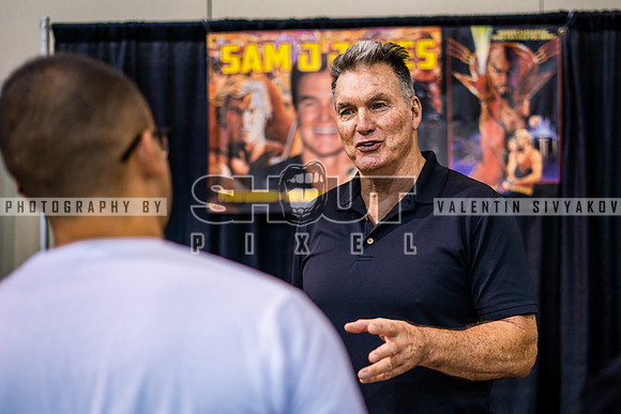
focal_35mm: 60
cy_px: 228
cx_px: 366
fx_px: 1028
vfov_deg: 22.8
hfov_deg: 33.5
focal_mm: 50
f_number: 1.8
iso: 1000
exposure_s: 1/250
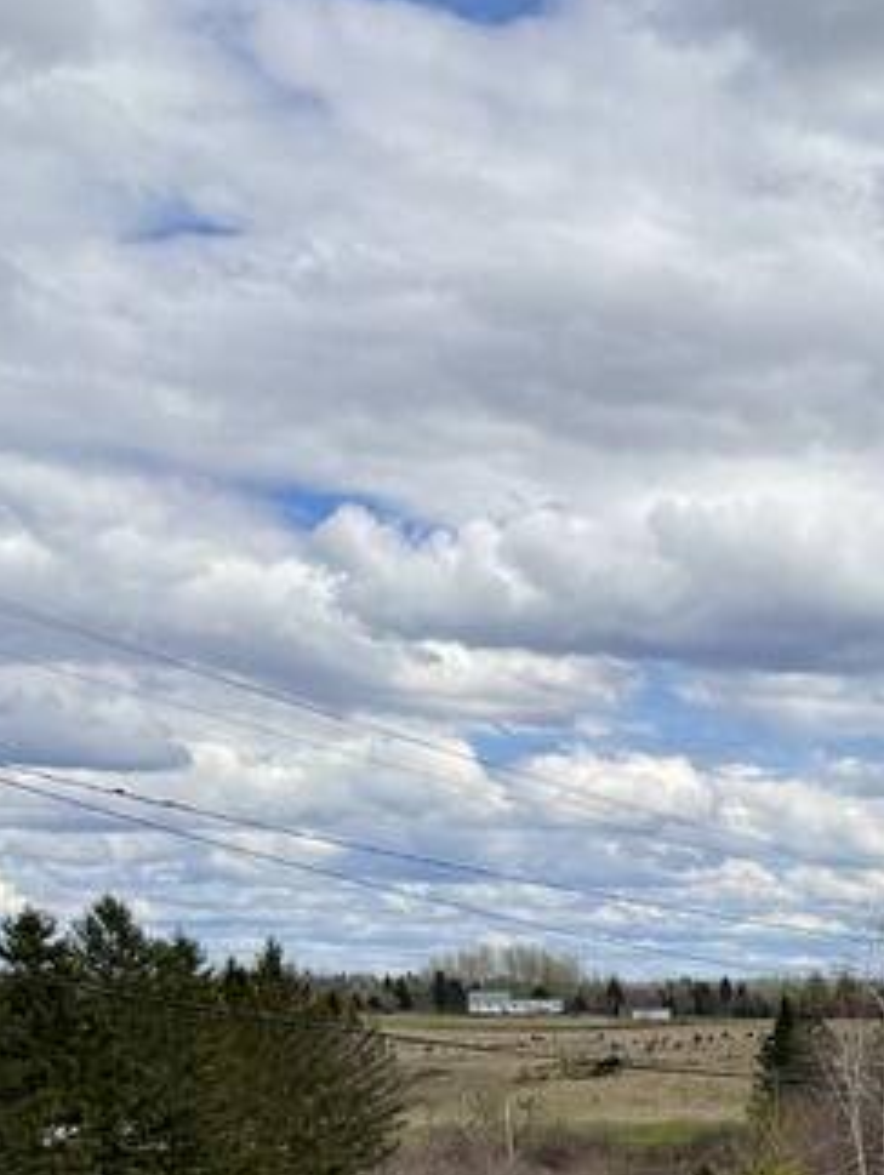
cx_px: 1826
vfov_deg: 24.8
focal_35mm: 76
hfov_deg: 15.2
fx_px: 2583
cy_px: 1088
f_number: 1.78
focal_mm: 6.76
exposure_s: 1/5714
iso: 80
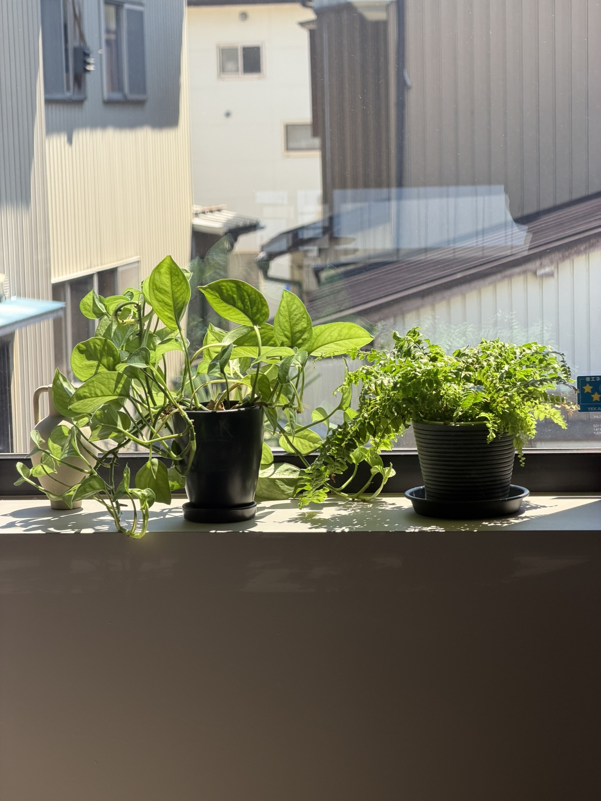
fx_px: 2315
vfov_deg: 19.6
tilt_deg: -6.8
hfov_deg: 14.8
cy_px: 400
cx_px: 300
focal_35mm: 100
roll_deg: +1.8
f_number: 2.8
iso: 50
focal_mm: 16.89
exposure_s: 1/193
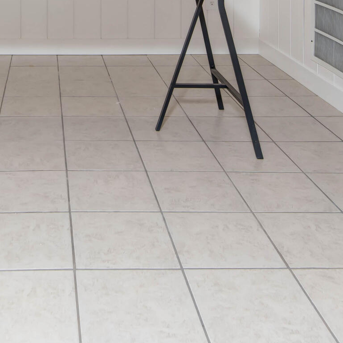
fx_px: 594
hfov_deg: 31.5
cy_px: -99
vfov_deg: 27.2
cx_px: 74
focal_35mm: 53
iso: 400
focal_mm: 16
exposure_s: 1/60
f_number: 6.3
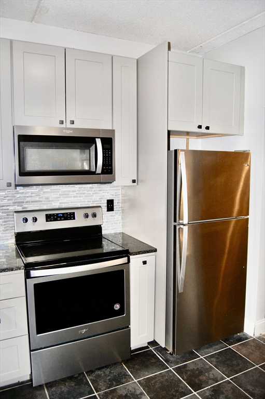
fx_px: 299
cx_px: 132
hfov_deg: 47.9
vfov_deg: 67.4
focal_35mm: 27
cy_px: 200
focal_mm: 18
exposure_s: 1/60
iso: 400
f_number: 3.5
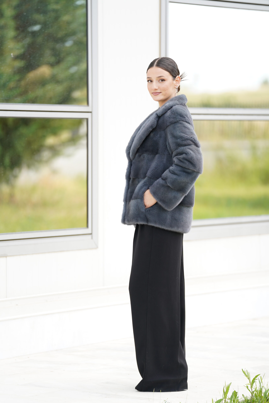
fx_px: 1905
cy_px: 202
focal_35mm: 170
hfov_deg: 8.1
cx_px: 134
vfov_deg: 12.1
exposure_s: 1/250
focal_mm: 170
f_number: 2.8
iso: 200
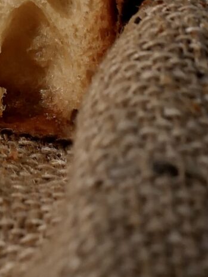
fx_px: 1762
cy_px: -278
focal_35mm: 220
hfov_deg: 6.7
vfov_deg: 8.5
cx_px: -95
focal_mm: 20
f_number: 4
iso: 400
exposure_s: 1/125
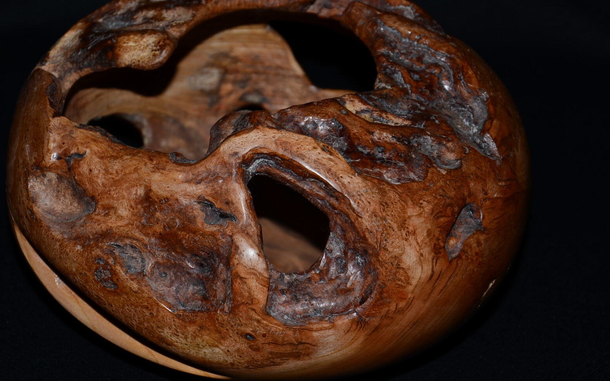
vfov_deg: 11.3
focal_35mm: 116
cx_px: 273
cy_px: 176
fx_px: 1928
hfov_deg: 18.0
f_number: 5
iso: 100
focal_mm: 58
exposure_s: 1/60
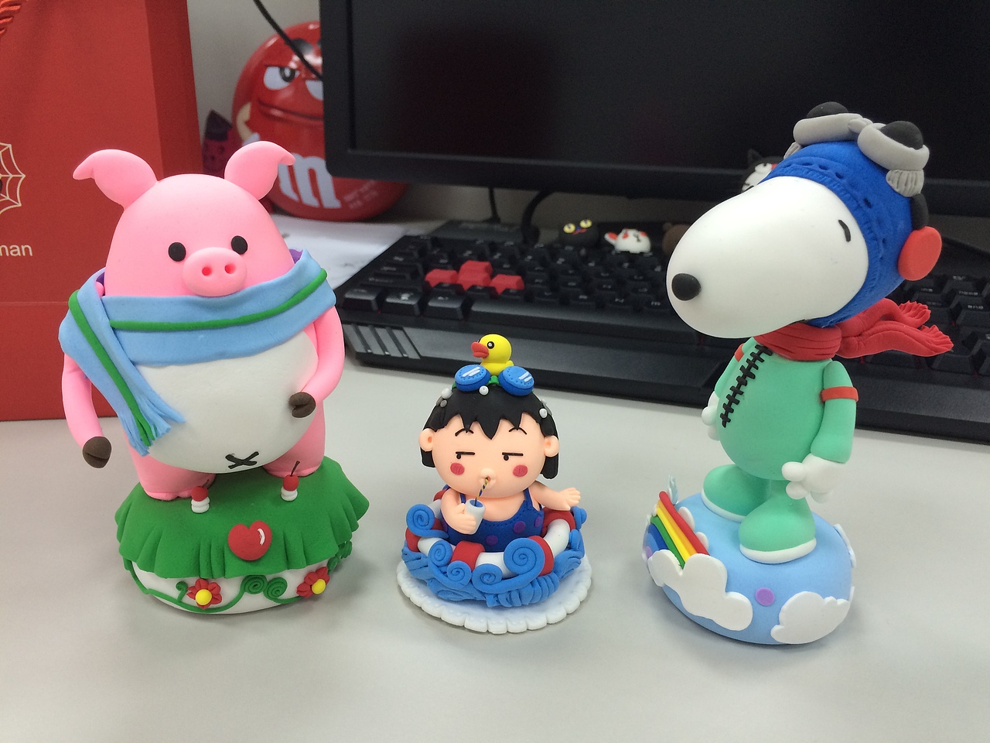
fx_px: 829
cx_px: 495
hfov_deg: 61.7
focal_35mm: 29
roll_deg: -1.1
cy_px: 372
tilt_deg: -22.5
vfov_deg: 48.2
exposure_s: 1/33
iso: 125
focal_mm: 4.15
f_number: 2.2
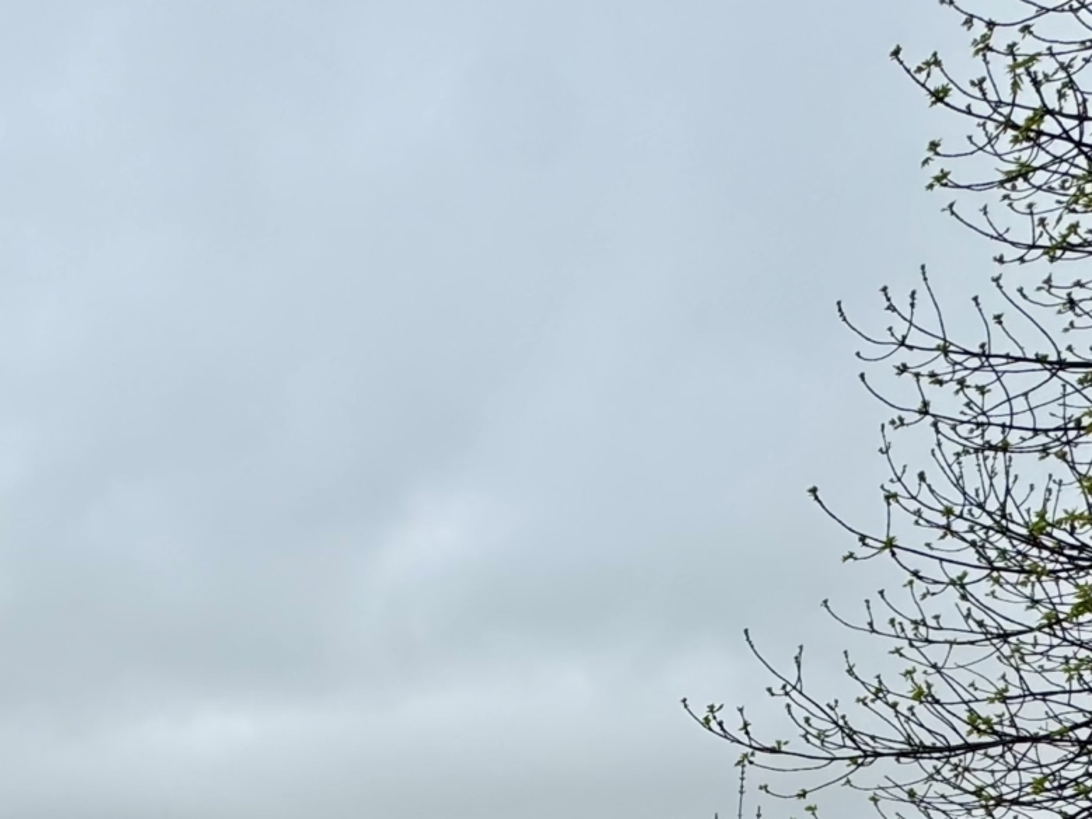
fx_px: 1451
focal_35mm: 46
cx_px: 55
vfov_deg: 28.0
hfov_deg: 37.7
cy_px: 954
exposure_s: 1/2083
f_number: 2.2
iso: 50
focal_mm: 2.22
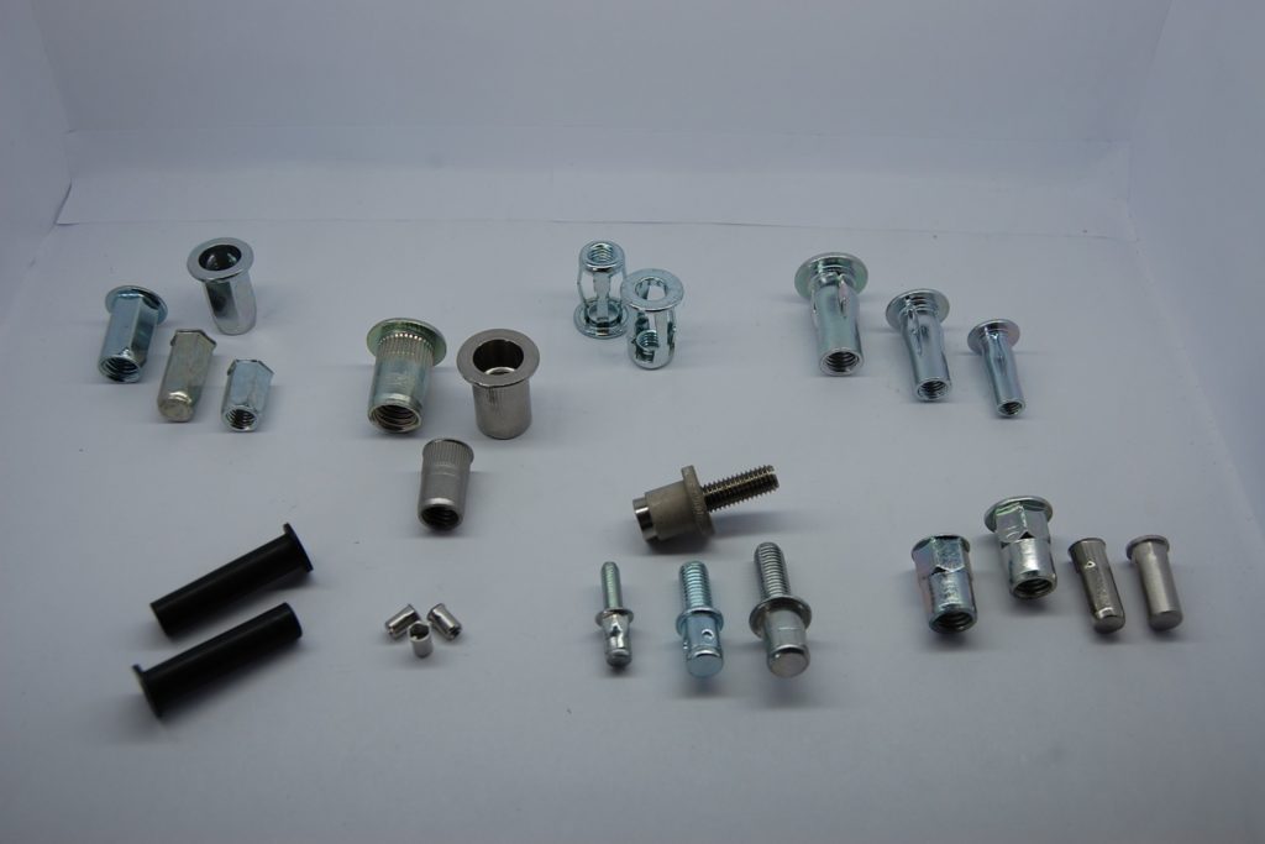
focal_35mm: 39
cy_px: 422
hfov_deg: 49.5
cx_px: 632
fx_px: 1371
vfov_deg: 34.2
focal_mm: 26
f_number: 8
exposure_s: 1/125
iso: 200
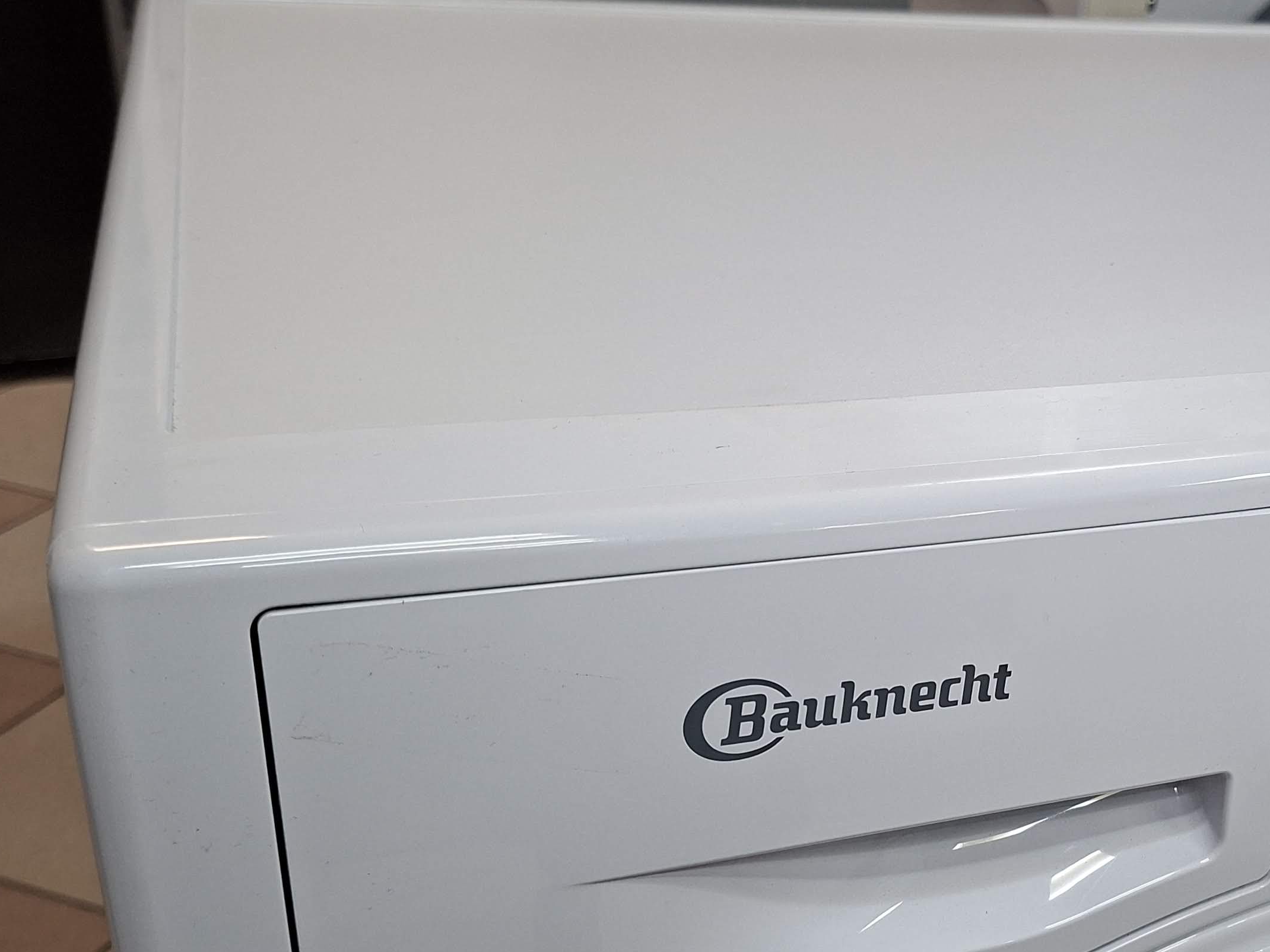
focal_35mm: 43
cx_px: 1075
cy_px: 591
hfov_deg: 41.3
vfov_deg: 33.4
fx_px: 1578
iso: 250
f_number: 1.8
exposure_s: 1/100
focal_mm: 5.54
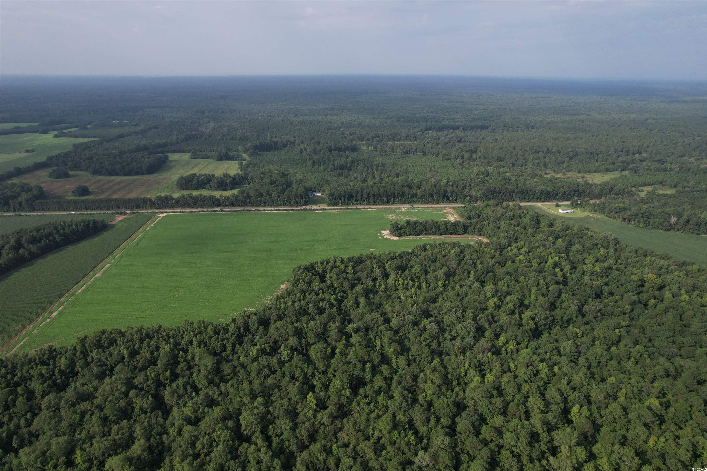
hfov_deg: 78.6
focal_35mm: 22
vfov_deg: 57.2
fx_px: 432
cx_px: 354
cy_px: 236
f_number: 2.8
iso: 100
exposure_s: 1/2000
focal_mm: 8.38
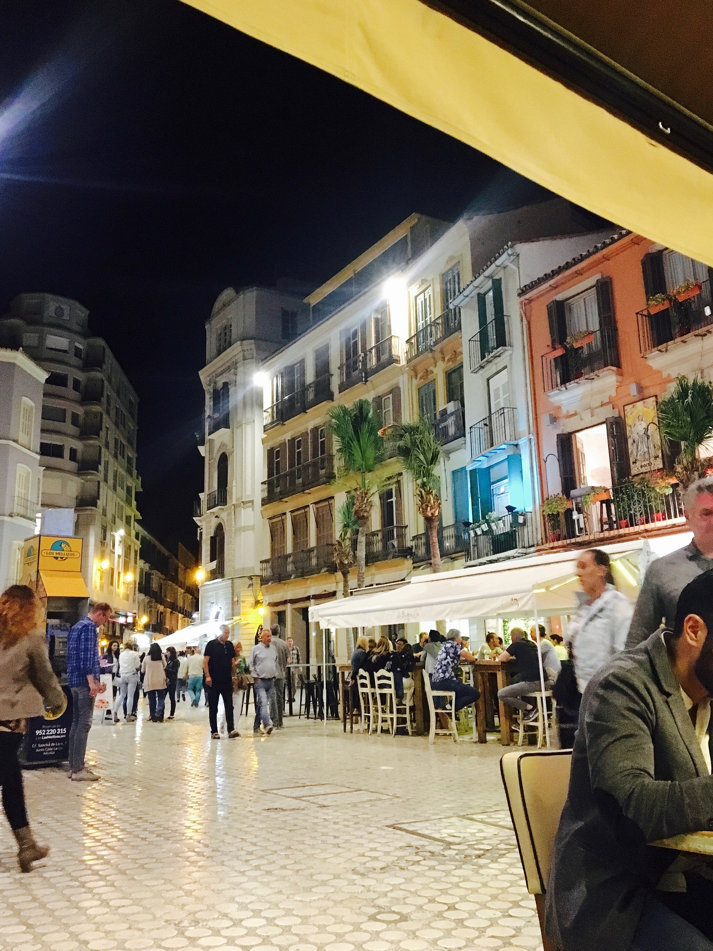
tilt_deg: +14.3
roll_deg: +1.4
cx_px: 349
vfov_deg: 60.0
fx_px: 824
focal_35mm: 30
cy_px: 475
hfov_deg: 46.8
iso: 320
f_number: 2.2
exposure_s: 1/17
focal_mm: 4.15
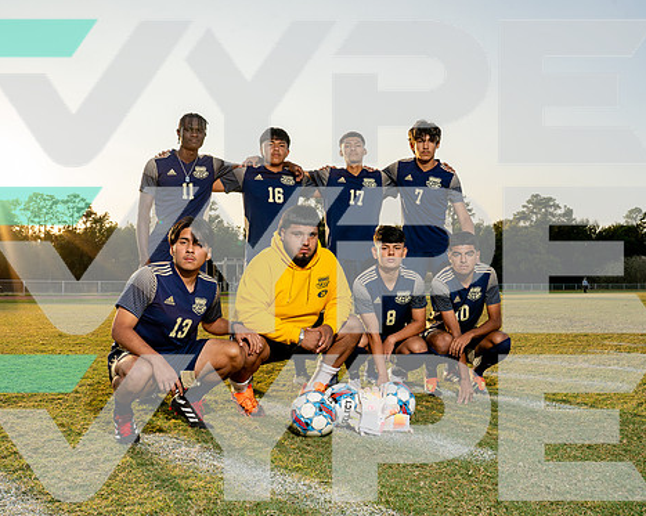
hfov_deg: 57.2
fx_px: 592
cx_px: 310
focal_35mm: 31
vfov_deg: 47.1
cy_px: 261
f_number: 11
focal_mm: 26
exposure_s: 1/250
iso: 200
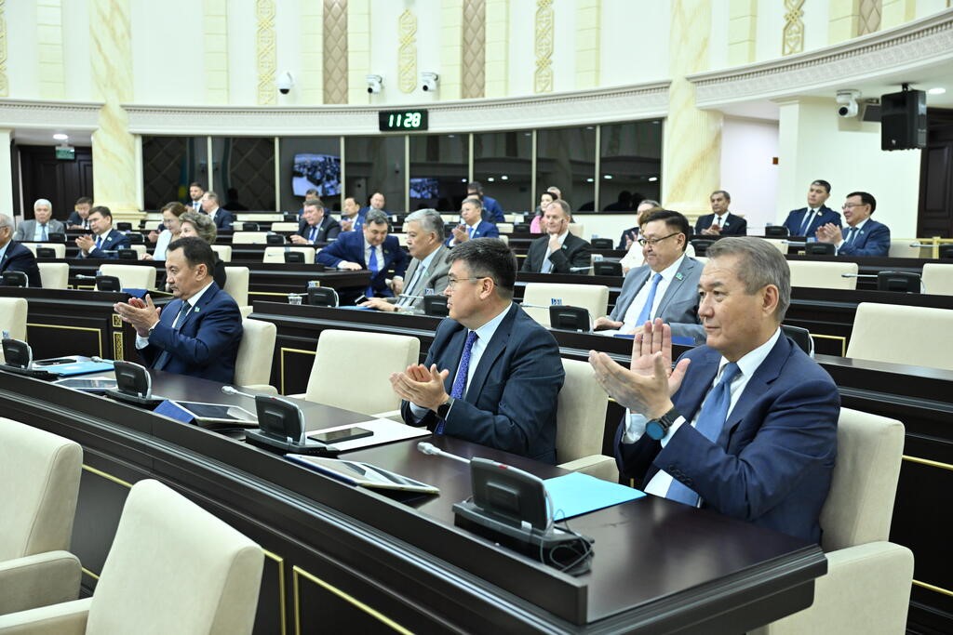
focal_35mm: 34
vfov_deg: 38.4
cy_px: 318
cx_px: 476
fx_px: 913
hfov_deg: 55.1
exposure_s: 1/125
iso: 1600
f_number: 3.5
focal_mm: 34.5
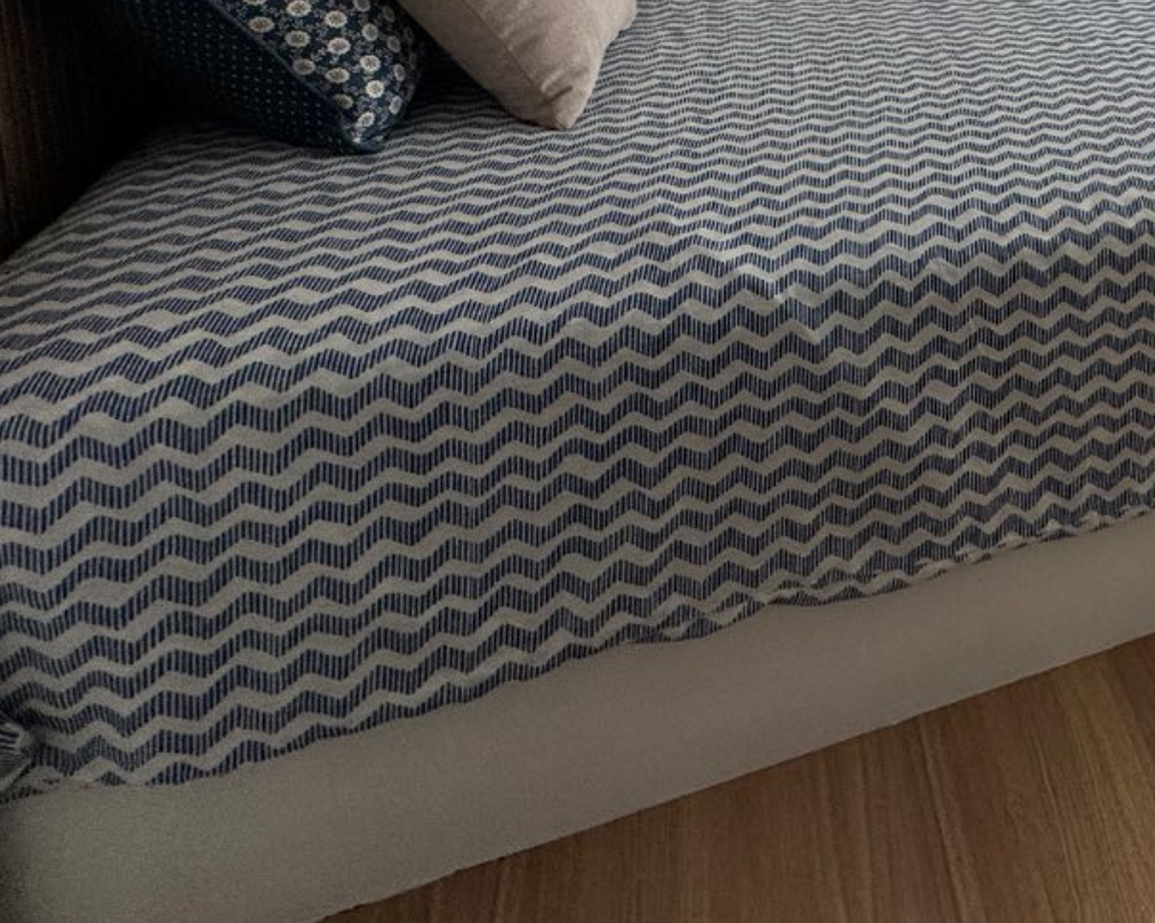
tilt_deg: -8.7
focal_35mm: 34
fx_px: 1162
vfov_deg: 35.3
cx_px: 1343
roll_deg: -2.8
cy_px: -152
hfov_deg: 40.0
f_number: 2.2
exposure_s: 1/99
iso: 100
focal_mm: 2.22
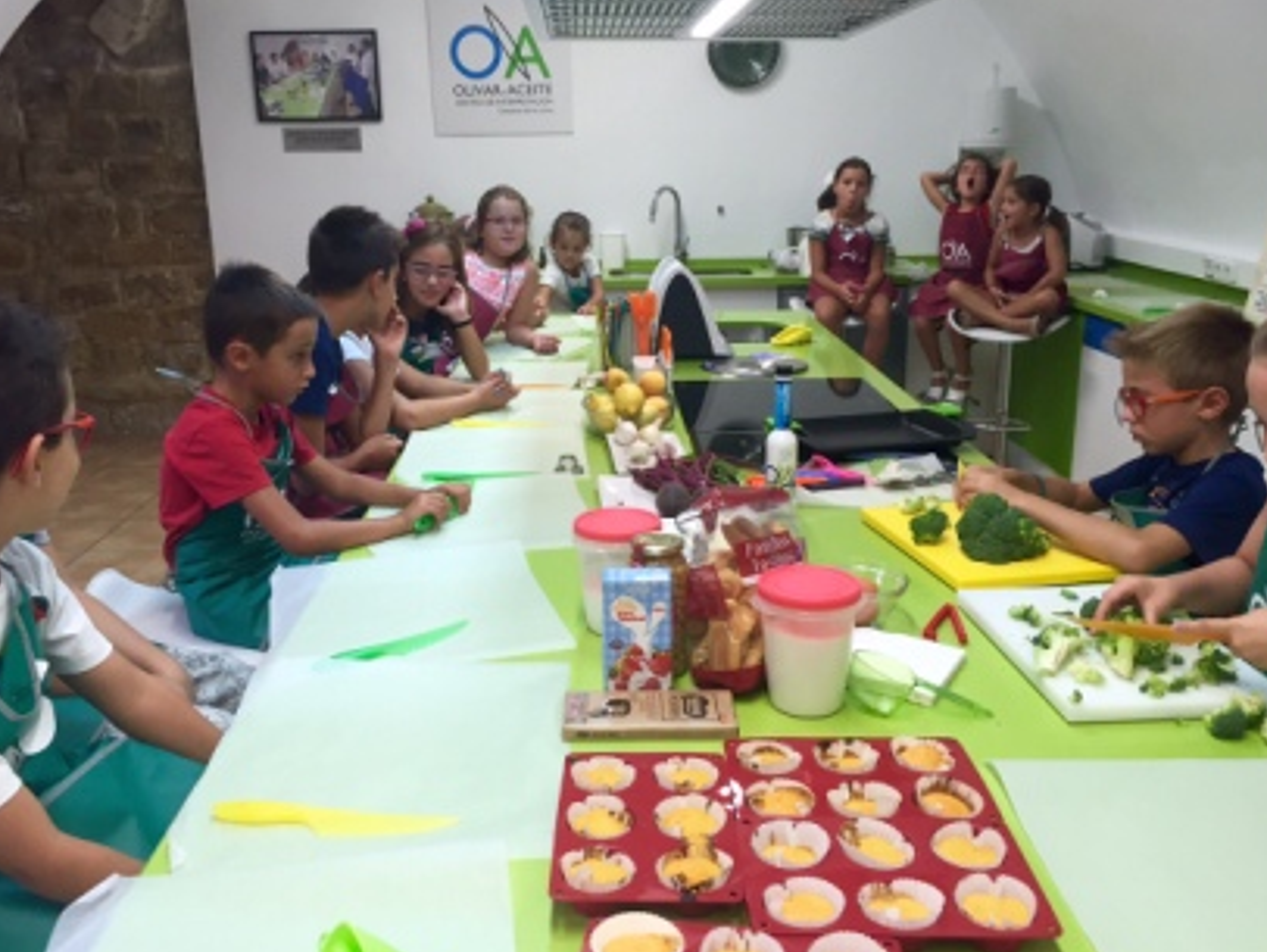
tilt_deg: -13.5
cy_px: 453
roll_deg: -2.5
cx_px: 609
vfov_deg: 44.2
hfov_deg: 56.8
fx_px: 1172
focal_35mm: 32
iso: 40
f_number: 2.2
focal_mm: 4.15
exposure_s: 1/33
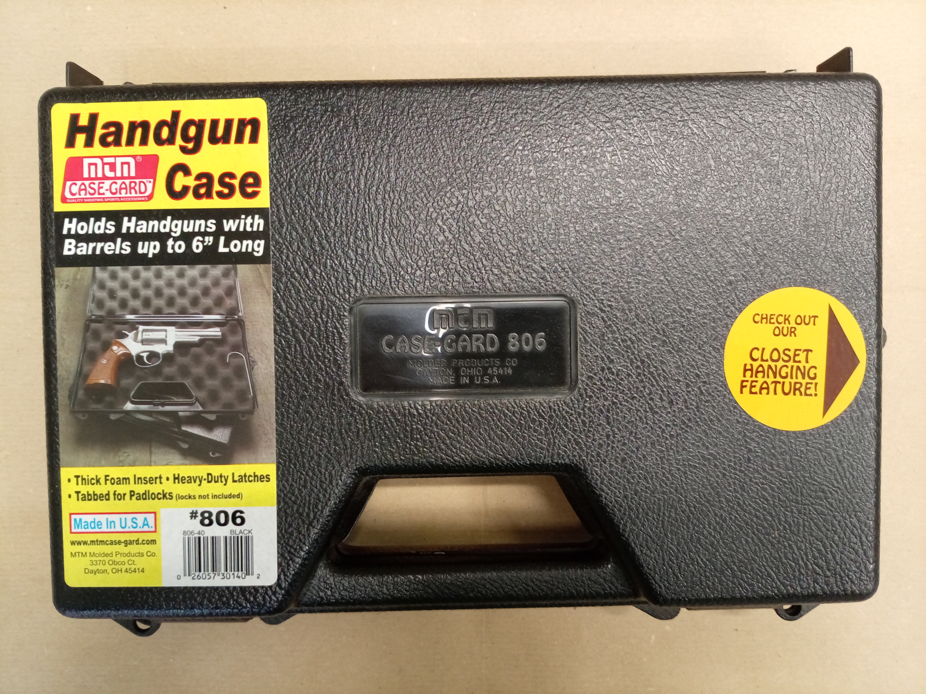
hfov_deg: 69.4
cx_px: 463
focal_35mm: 25
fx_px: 668
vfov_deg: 54.8
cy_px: 347
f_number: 1.8
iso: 540
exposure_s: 1/25
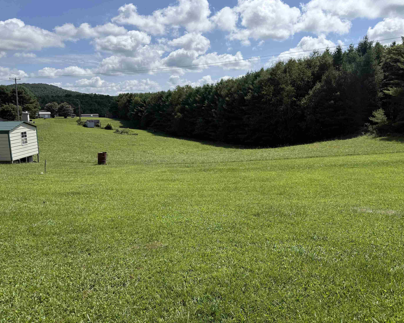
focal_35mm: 26
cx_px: 202
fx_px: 311
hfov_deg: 66.0
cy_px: 155
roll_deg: +0.6
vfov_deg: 54.9
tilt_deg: -8.7
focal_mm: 6.76
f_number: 1.78
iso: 80
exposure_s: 1/6173
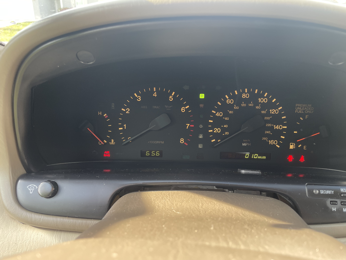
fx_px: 260
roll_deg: -0.8
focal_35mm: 26
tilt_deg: -24.3
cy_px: 130
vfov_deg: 53.1
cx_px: 173
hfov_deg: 67.3
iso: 64
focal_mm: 4.2
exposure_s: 1/121
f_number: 1.6
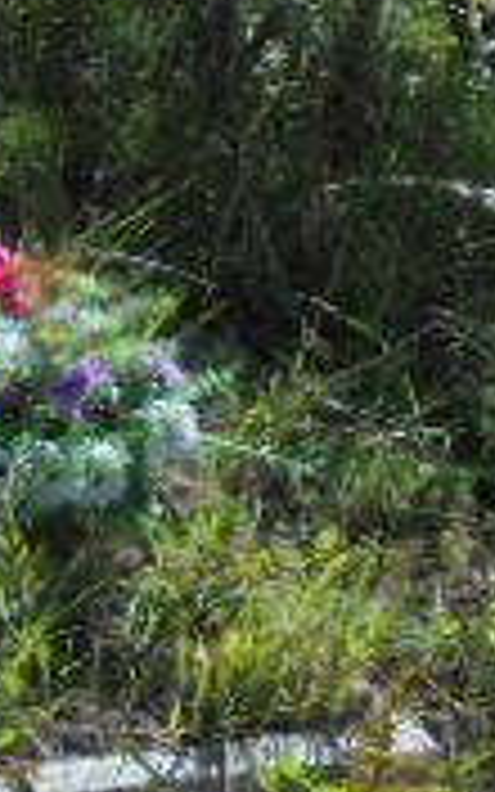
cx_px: -608
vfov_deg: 20.8
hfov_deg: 11.3
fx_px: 2158
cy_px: 432
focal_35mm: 100
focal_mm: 4.6
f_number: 3.5
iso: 100
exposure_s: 1/500
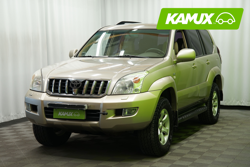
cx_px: 125
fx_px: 472
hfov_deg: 29.7
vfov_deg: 20.0
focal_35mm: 68
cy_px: 84
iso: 500
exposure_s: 1/20
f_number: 5.6
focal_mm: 68
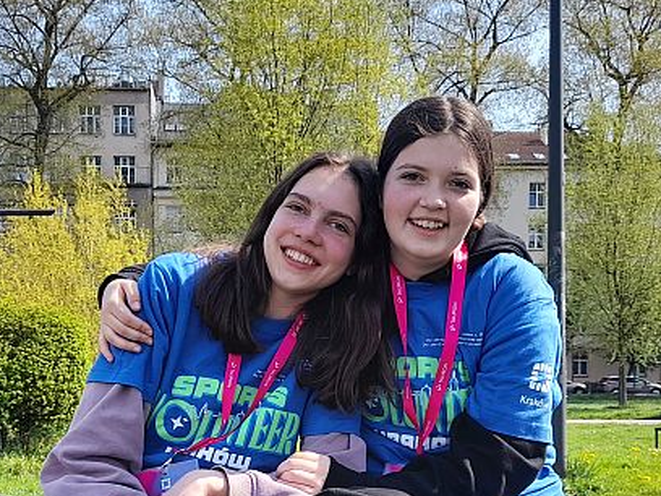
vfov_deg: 28.8
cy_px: 425
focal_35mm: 49
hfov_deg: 38.8
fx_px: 936
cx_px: 277
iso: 20
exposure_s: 1/309
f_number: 2
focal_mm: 4.6
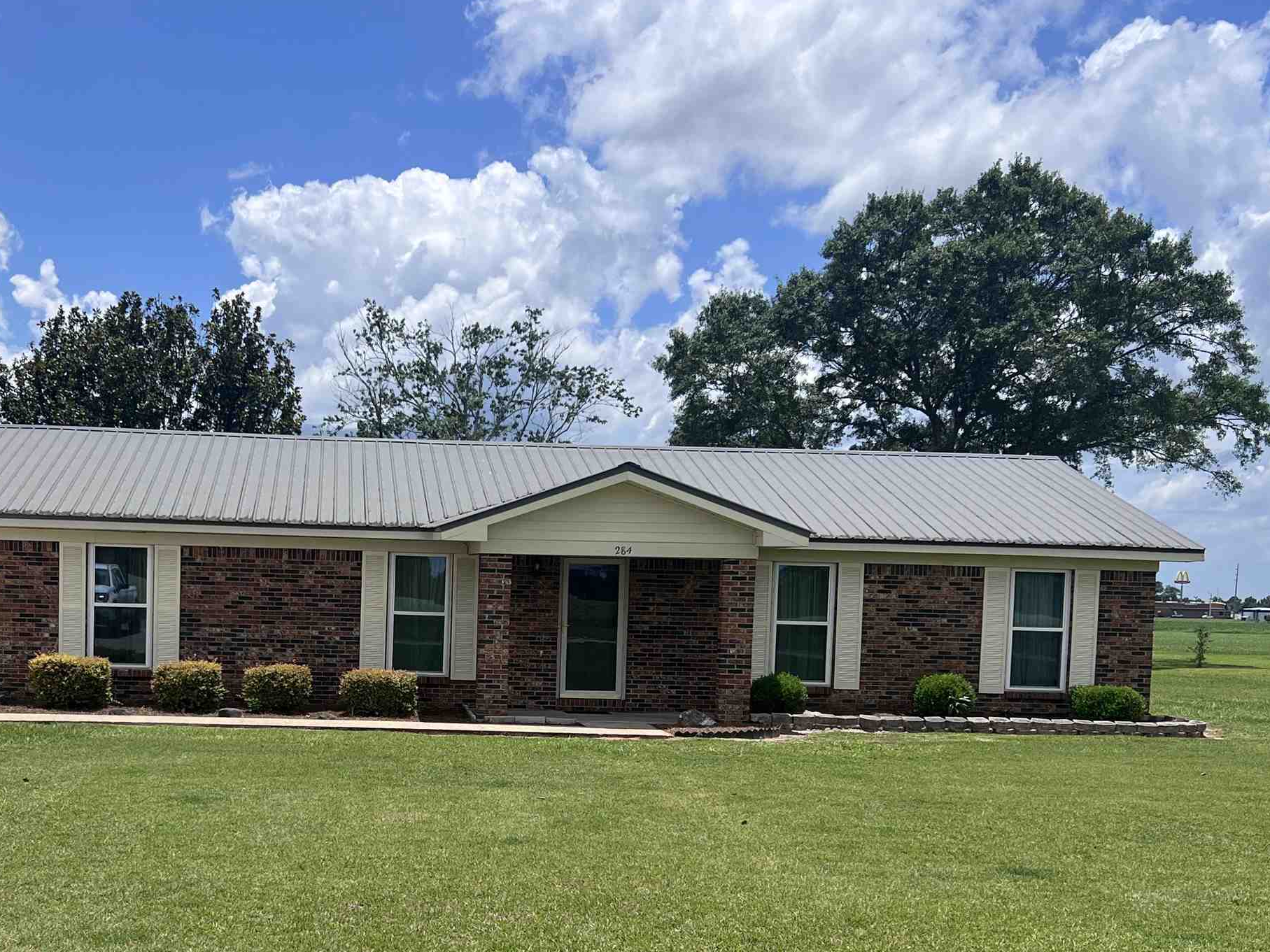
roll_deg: -1.5
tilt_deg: -3.8
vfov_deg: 32.5
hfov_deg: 42.3
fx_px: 1614
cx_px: 405
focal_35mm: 44
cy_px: 666
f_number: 1.5
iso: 50
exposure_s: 1/6579
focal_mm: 5.7
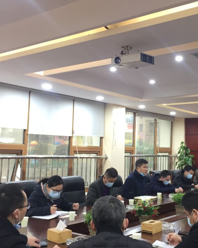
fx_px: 330
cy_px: 117
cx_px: 130
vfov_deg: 41.1
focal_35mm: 45
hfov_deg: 33.2
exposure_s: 1/33
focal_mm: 4.15
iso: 160
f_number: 2.2
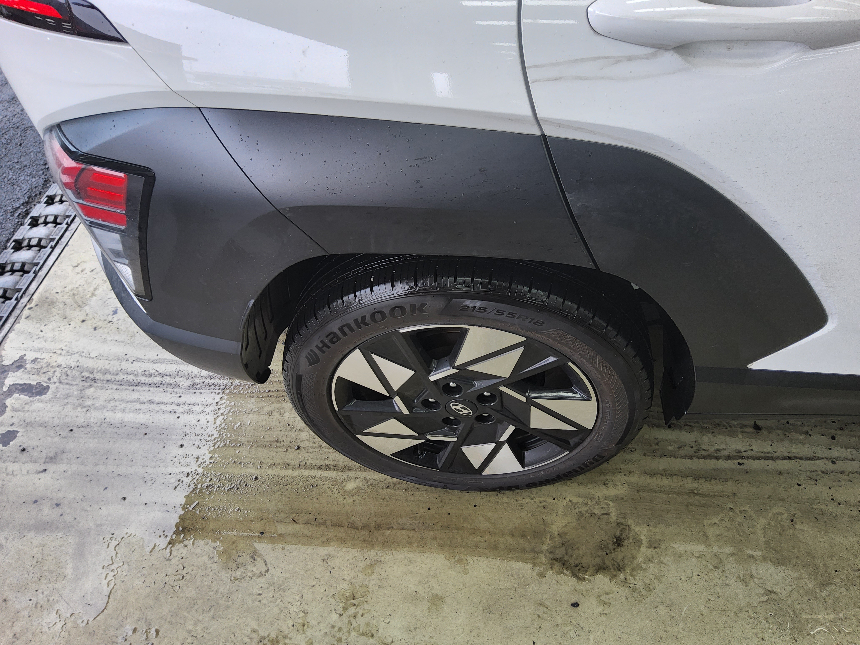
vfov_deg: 54.9
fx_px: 621
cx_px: 430
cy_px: 322
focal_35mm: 25
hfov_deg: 69.4
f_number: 2
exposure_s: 1/120
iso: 64
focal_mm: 3.08
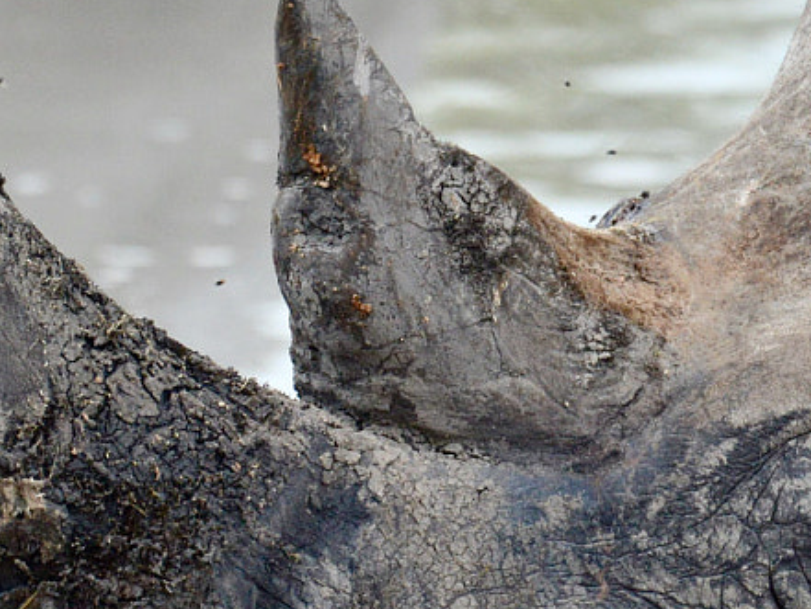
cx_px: 677
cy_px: 305
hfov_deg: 2.1
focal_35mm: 942
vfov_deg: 1.6
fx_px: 22076
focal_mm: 270
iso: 640
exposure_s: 1/500
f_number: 5.6
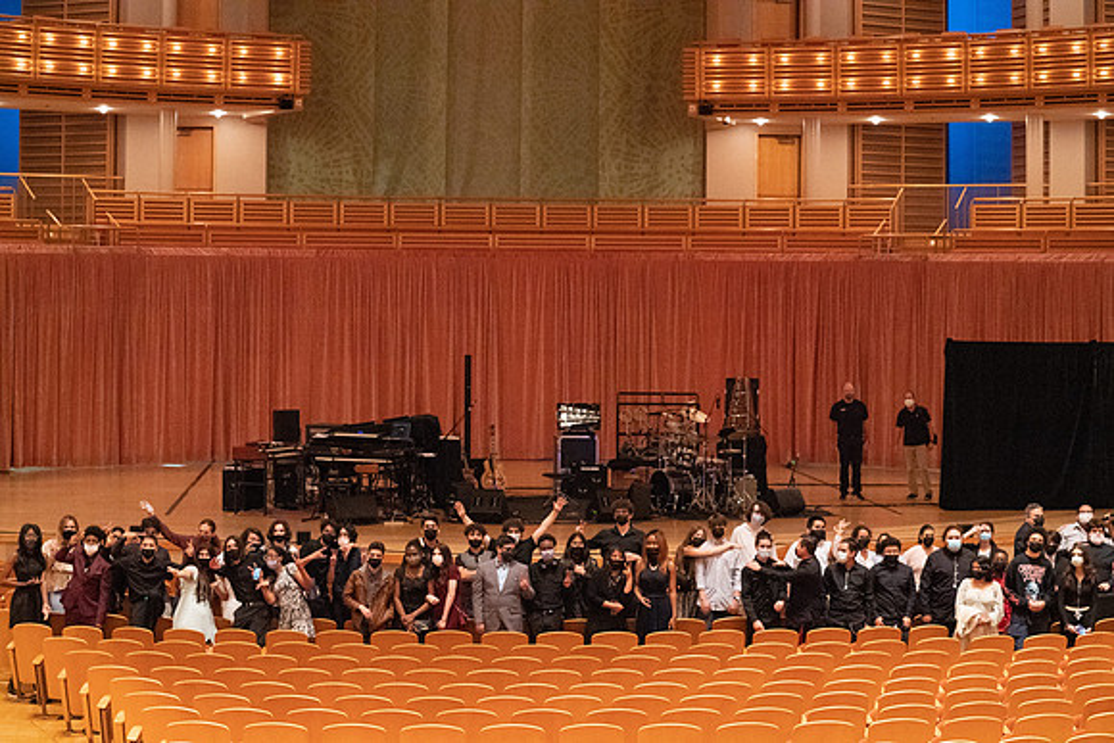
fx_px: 2167
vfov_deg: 19.5
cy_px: 372
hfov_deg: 28.8
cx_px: 557
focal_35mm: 70
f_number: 4.5
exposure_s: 1/160
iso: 20000
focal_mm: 70
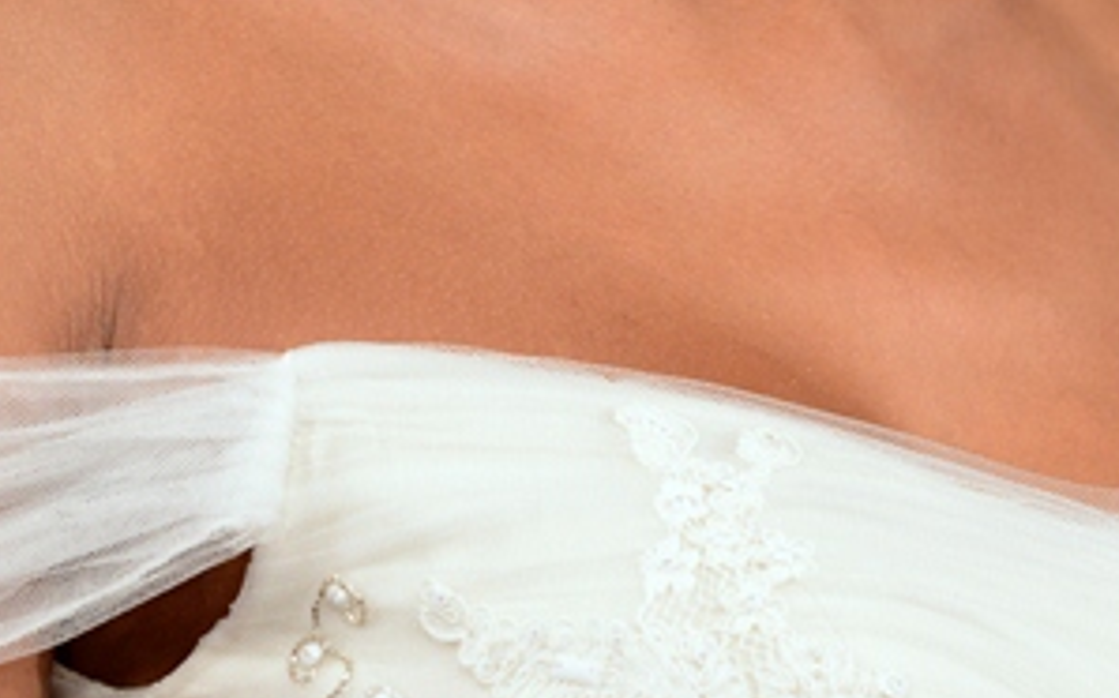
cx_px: 590
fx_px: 13627
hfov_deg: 4.7
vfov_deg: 2.9
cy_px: 454
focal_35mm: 447
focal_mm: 145
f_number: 5.6
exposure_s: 1/125
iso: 1600
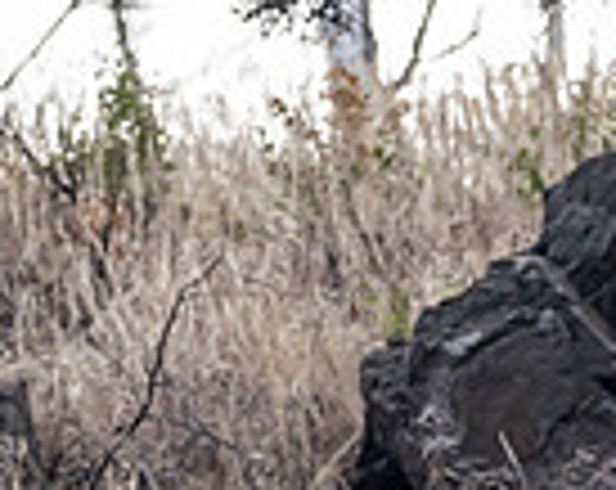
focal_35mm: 2487
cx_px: 1156
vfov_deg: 0.6
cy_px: 901
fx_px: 45244
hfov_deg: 0.8
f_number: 4
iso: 1000
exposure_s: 1/500
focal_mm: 300
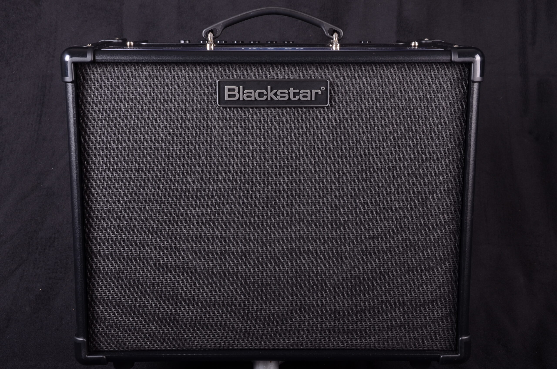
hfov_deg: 35.1
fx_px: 880
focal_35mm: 57
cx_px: 278
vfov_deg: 23.7
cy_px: 184
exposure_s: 1/200
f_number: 10
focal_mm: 38
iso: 200
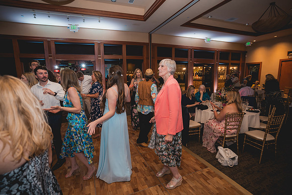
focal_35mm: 17
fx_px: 138
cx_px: 146
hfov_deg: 93.3
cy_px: 98
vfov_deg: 70.5
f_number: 2.8
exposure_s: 1/60
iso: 1000
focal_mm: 17
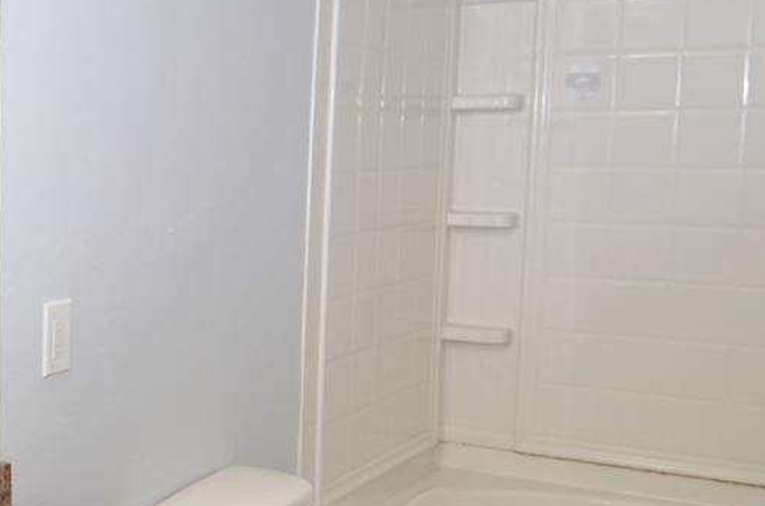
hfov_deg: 31.2
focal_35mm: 57
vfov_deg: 23.6
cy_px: 298
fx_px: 1208
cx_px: -77
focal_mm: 12
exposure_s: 1/60
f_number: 4
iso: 250
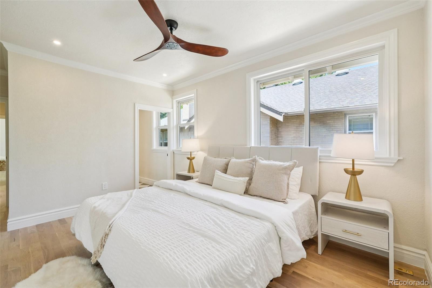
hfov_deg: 100.4
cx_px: 216
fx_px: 180
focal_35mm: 15
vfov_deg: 77.3
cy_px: 144
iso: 800
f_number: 8
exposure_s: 1/30
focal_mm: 10
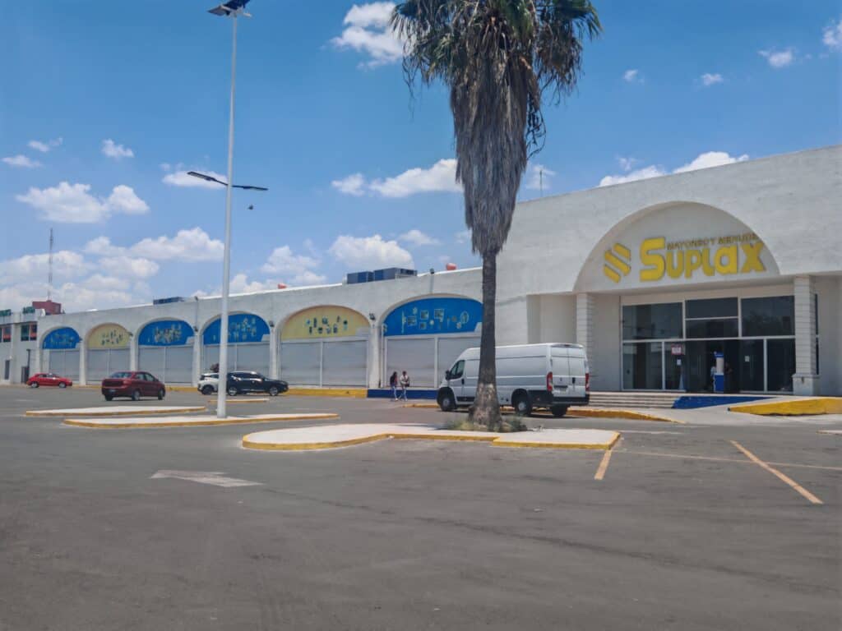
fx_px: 876
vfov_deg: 39.7
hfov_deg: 51.4
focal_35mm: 36
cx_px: 421
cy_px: 316
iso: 50
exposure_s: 1/1100
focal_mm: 6.67
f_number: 1.9
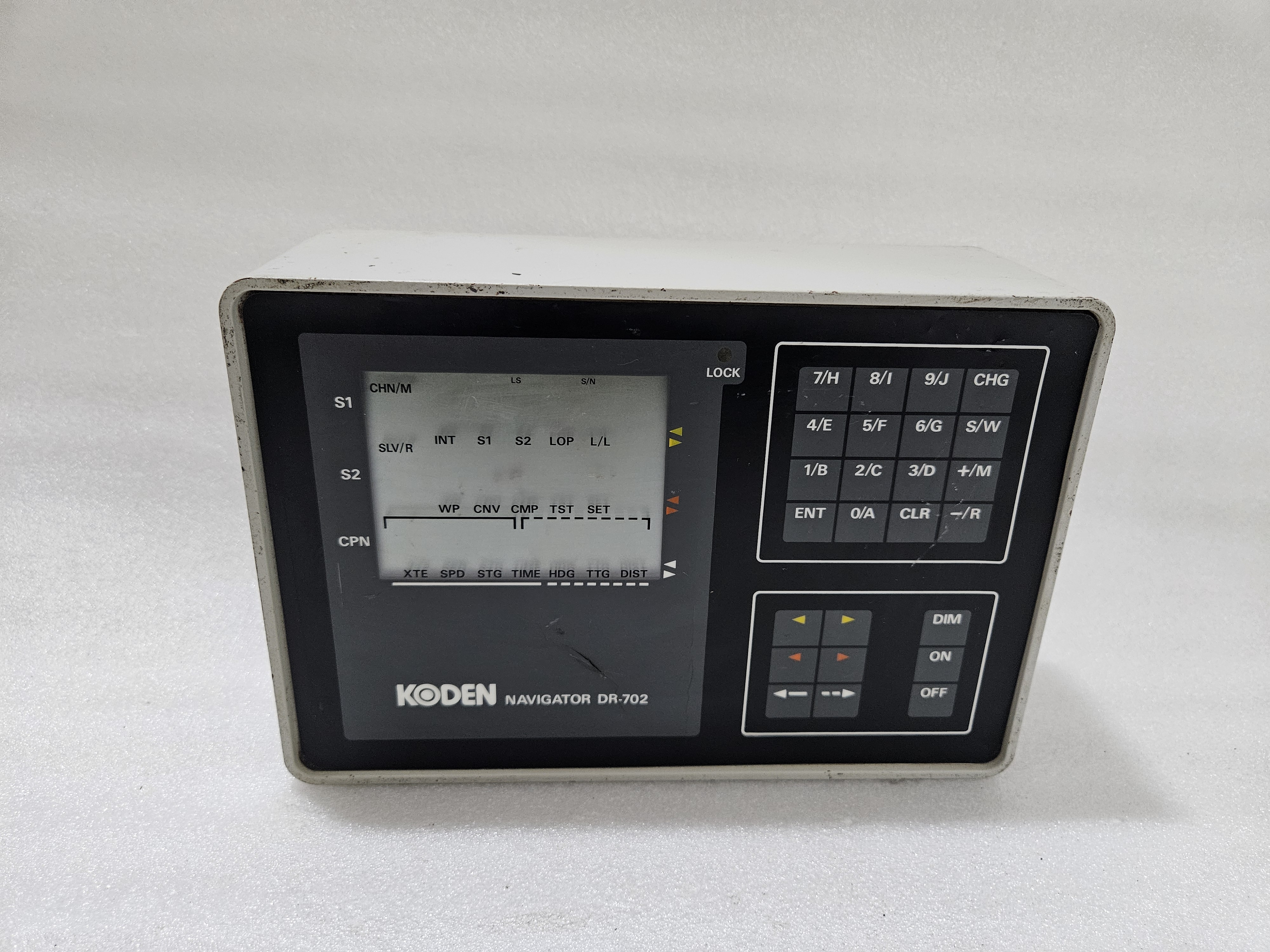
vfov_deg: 58.9
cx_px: 635
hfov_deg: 73.9
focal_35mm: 23
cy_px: 476
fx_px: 844
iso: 640
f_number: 1.8
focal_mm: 5.4
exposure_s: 1/100
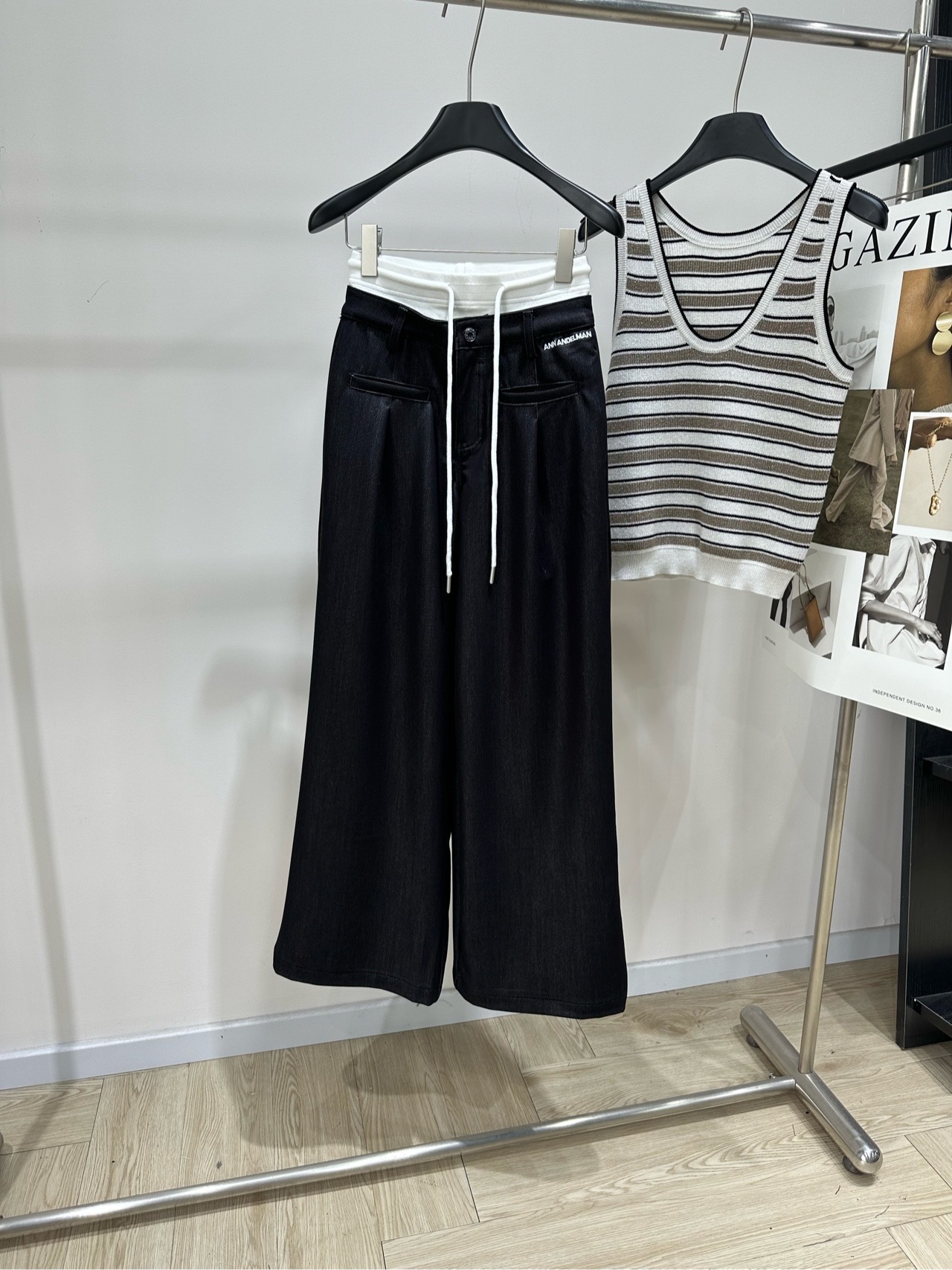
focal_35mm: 24
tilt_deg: -14.4
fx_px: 880
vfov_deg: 71.6
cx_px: 476
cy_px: 635
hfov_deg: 56.8
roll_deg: -0.4
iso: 80
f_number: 1.78
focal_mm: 6.86
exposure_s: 1/121
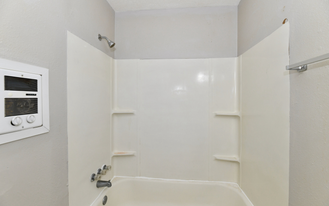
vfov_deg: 74.8
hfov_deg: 101.4
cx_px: 164
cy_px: 104
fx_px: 135
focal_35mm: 15
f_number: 6.3
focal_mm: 14
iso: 640
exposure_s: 1/60
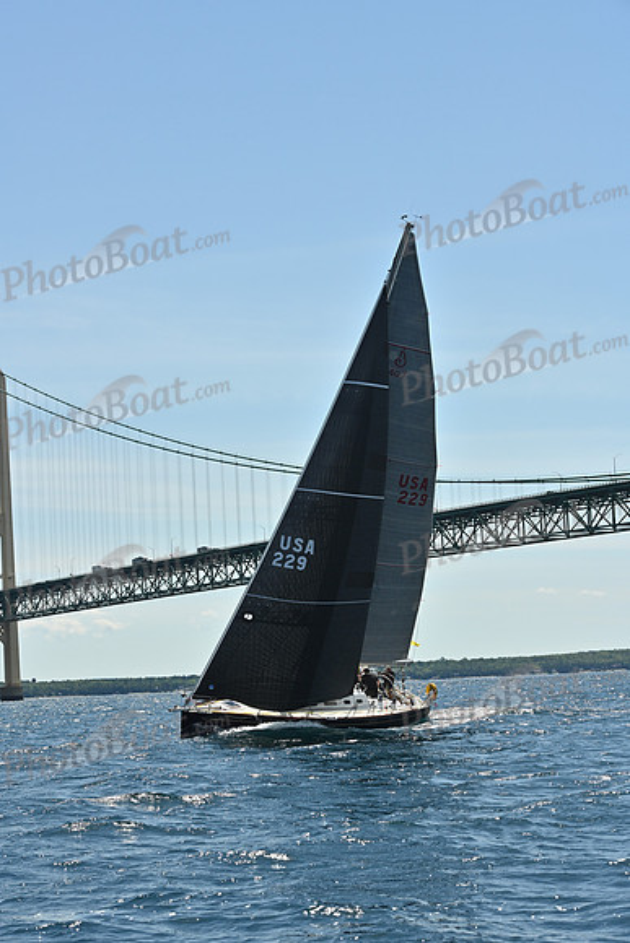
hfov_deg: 16.7
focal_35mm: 82
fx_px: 2151
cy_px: 472
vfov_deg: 24.8
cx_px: 315
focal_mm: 82
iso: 320
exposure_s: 1/1250
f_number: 9
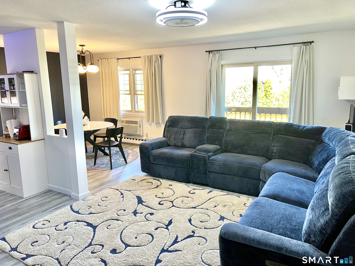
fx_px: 267
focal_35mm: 26
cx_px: 178
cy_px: 133
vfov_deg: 53.1
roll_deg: +0.9
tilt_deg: -10.2
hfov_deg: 67.3
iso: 100
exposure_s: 1/60
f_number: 1.5
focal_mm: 5.7
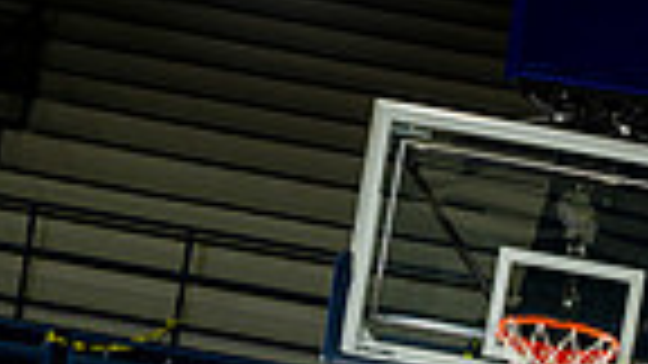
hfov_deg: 20.1
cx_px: 518
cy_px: 930
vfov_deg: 9.9
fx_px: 1804
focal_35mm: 105
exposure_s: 1/250
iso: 640
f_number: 8
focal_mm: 32
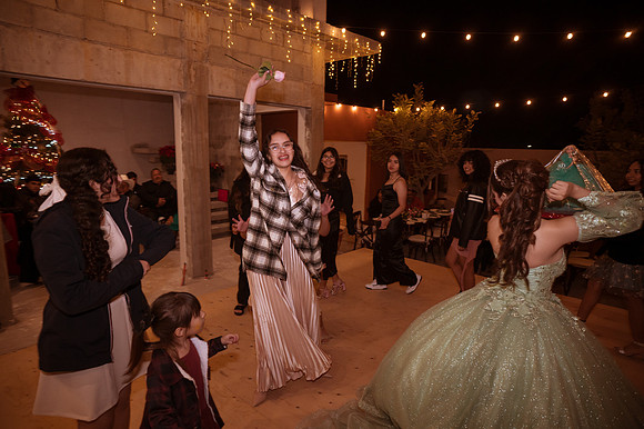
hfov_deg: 84.0
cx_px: 322
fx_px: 358
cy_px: 214
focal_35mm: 20
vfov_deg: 61.9
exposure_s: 1/100
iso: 1600
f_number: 3.5
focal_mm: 20
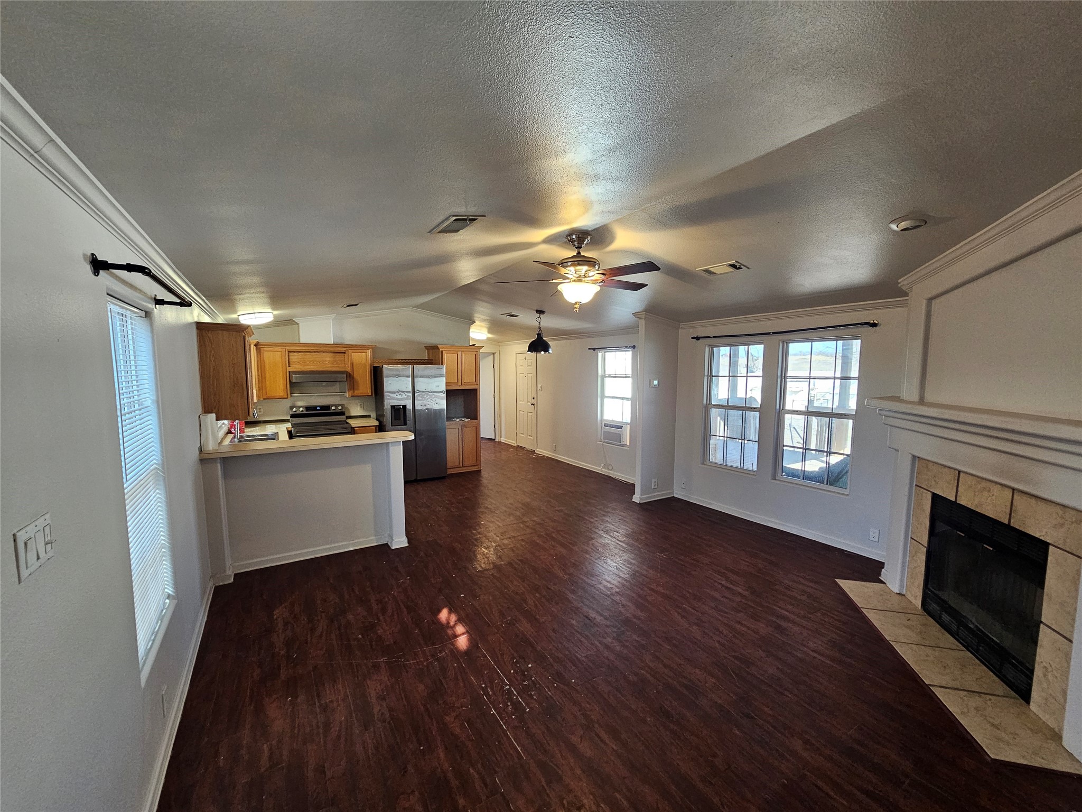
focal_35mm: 13
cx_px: 541
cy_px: 406
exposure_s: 1/40
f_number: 2.2
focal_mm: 2.2
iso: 320
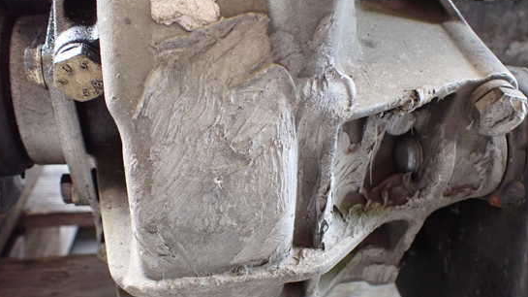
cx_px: 280
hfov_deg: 55.3
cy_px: 188
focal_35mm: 36
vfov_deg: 32.6
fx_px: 504
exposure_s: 1/50
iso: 800
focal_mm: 5.4
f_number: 2.3
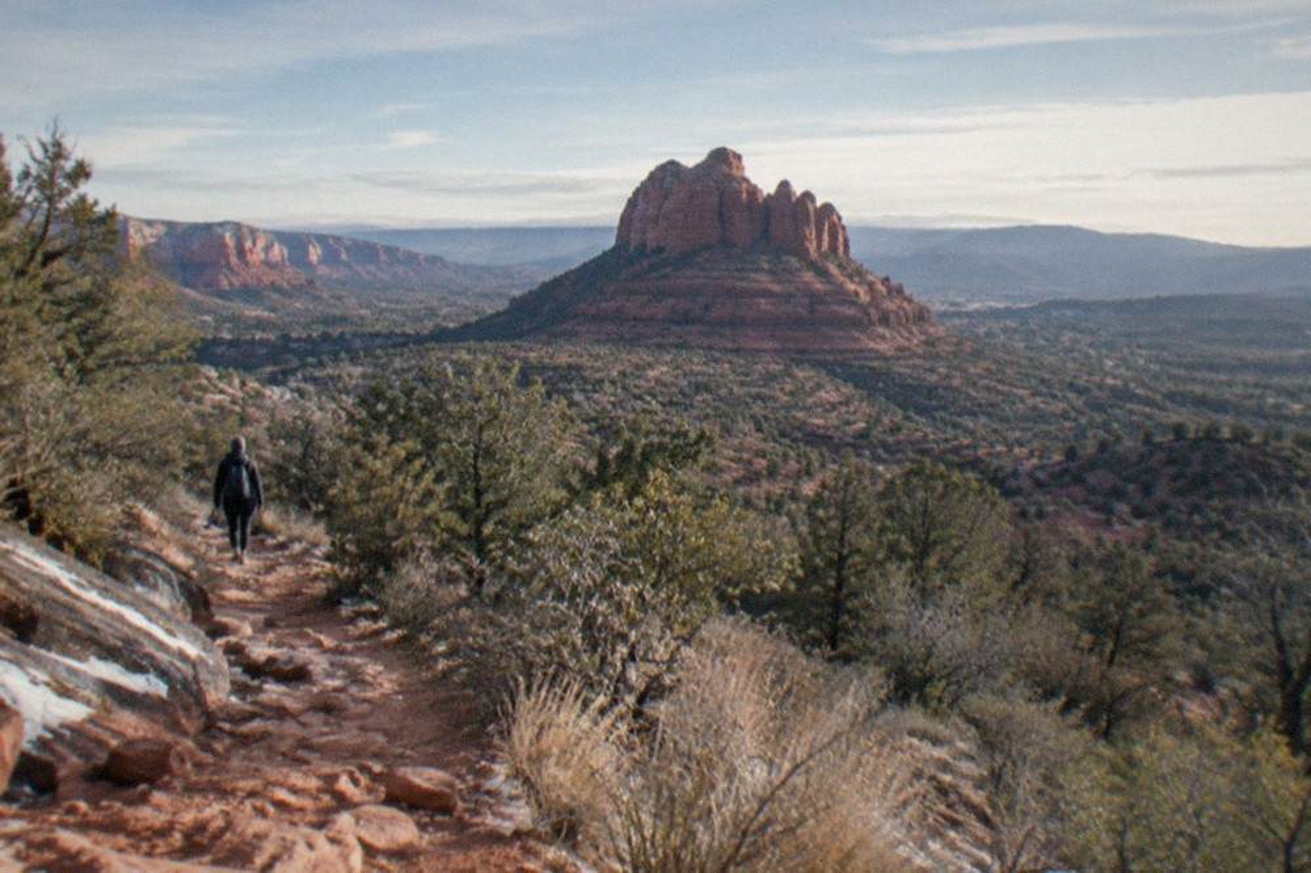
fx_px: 3822
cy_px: 436
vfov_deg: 13.0
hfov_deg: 19.5
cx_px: 656
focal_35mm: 105
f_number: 9
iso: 320
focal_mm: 105
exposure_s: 1/250
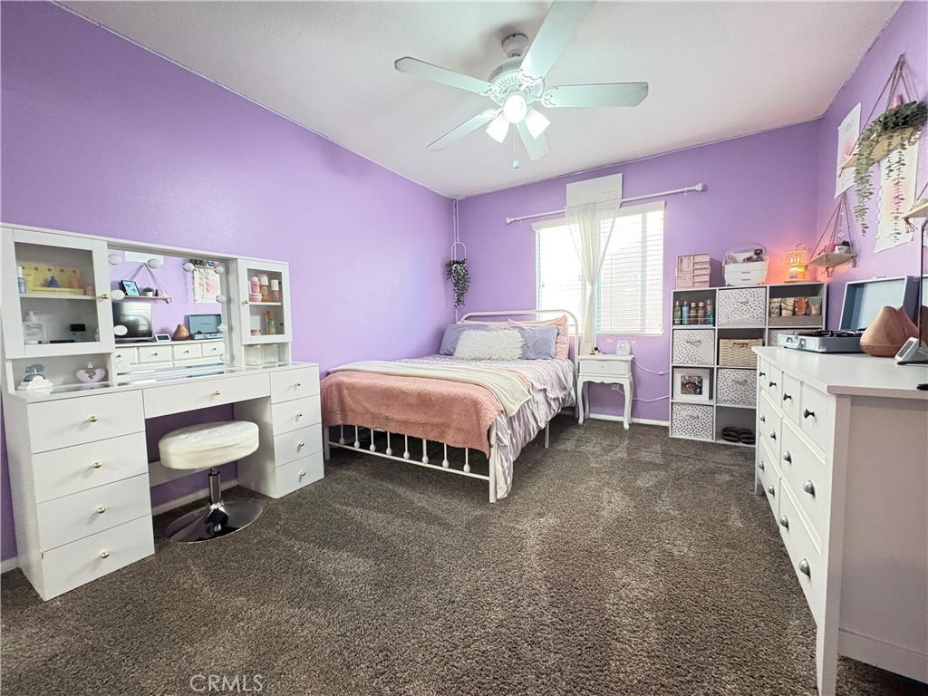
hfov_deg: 102.1
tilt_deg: -3.9
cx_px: 464
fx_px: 375
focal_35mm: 14
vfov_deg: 85.7
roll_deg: +1.3
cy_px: 348
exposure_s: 1/60
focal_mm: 2.22
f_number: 2.2
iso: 800
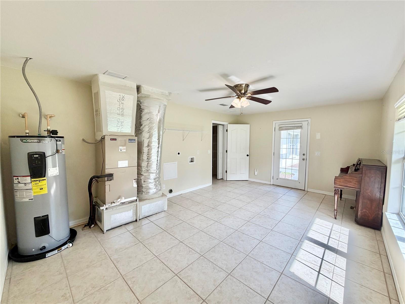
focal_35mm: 14
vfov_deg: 85.7
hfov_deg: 102.1
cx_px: 202
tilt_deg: -3.8
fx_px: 164
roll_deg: +0.5
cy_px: 152
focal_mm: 2.22
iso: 50
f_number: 2.2
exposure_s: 1/130
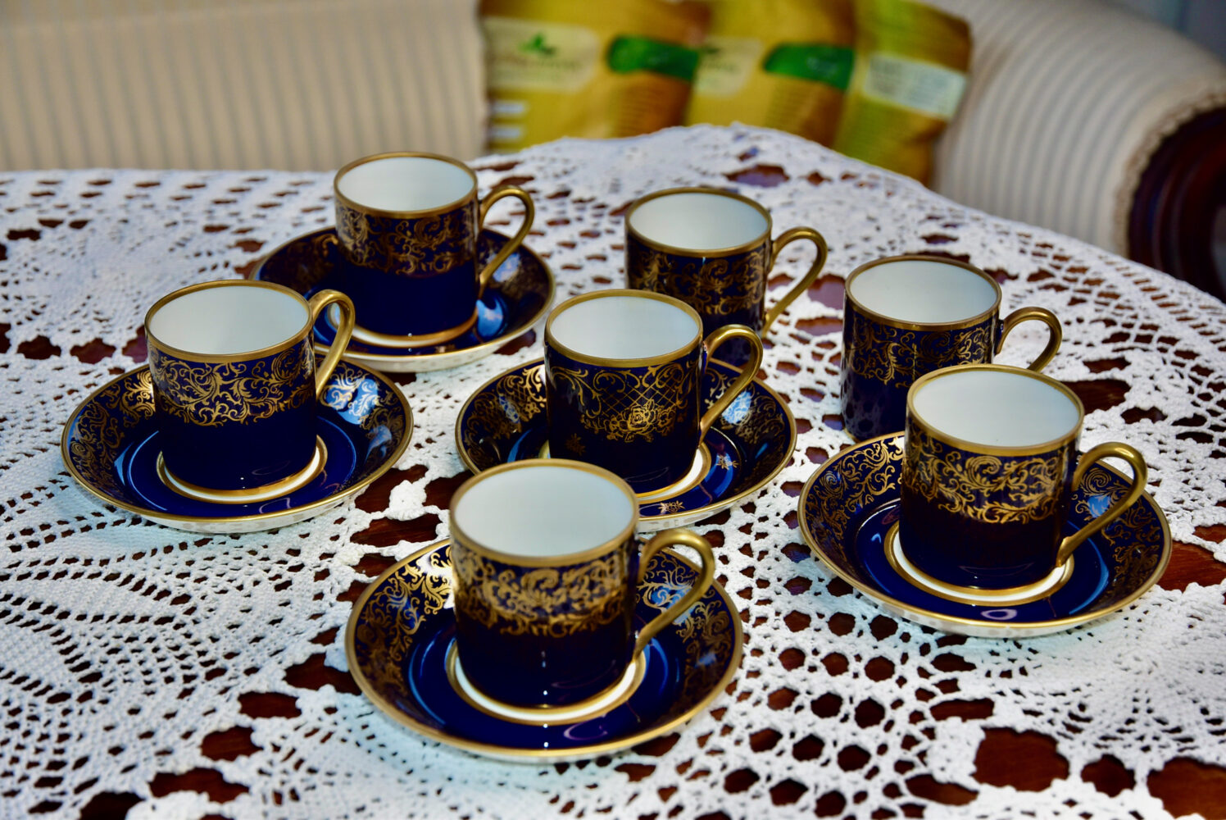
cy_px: 410
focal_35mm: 63
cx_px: 613
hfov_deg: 31.9
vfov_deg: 21.6
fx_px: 2147
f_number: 4.8
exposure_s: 1/200
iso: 450
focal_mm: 42
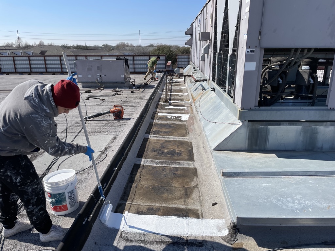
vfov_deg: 53.1
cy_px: 126
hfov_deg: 67.3
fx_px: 252
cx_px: 168
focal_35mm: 26
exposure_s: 1/4651
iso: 32
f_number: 1.6
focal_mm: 4.2
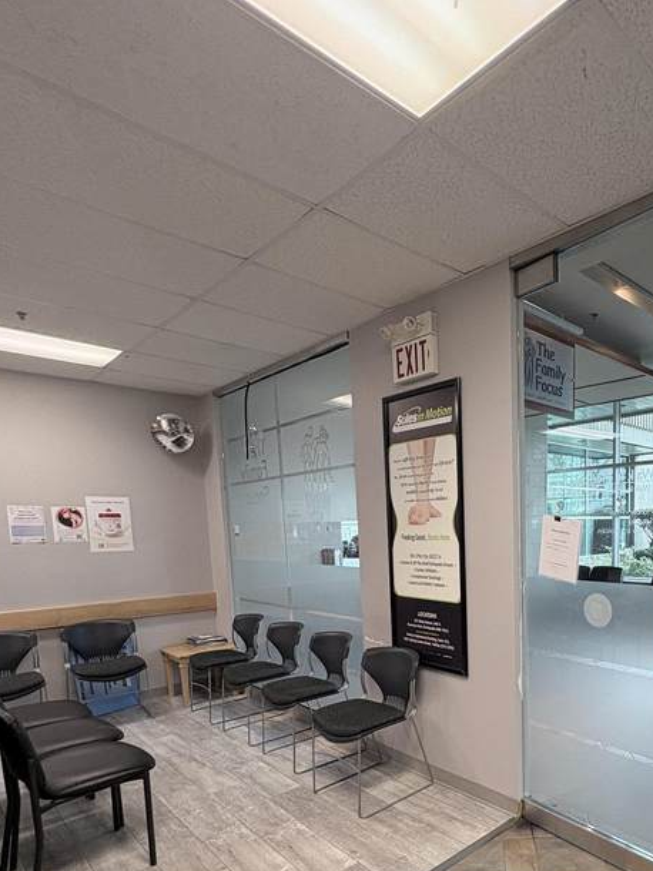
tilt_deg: -5.4
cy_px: 590
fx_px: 554
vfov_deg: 73.7
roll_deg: +1.1
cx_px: 498
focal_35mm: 22
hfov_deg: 57.6
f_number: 2.2
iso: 160
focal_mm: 2.22
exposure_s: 1/60
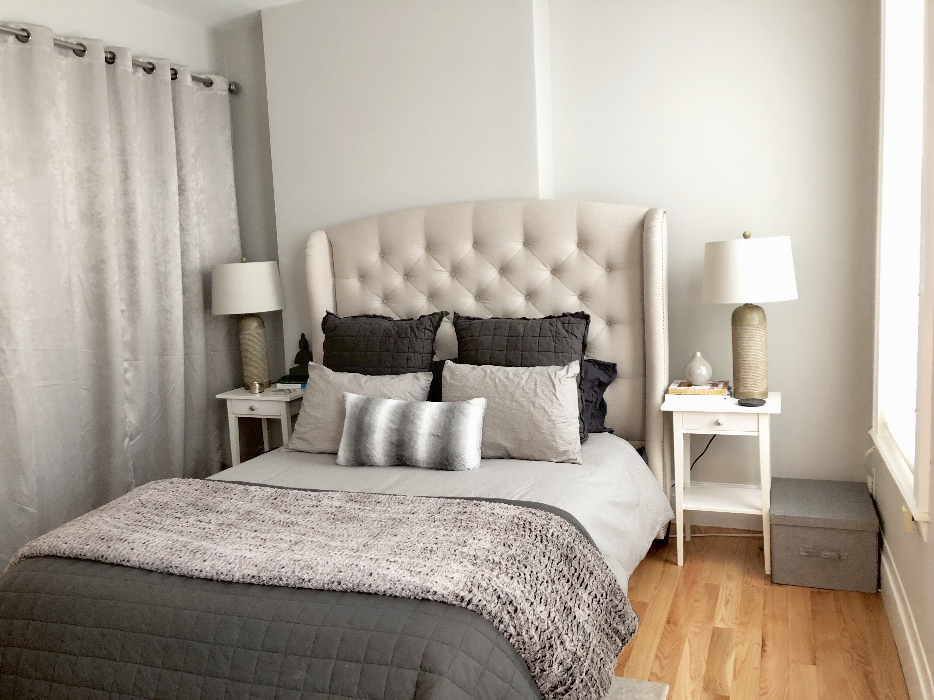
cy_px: 350
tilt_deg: -6.1
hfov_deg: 61.7
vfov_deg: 48.2
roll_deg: +3.6
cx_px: 467
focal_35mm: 29
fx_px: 782
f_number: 1.8
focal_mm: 3.99
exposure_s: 1/6
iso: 100
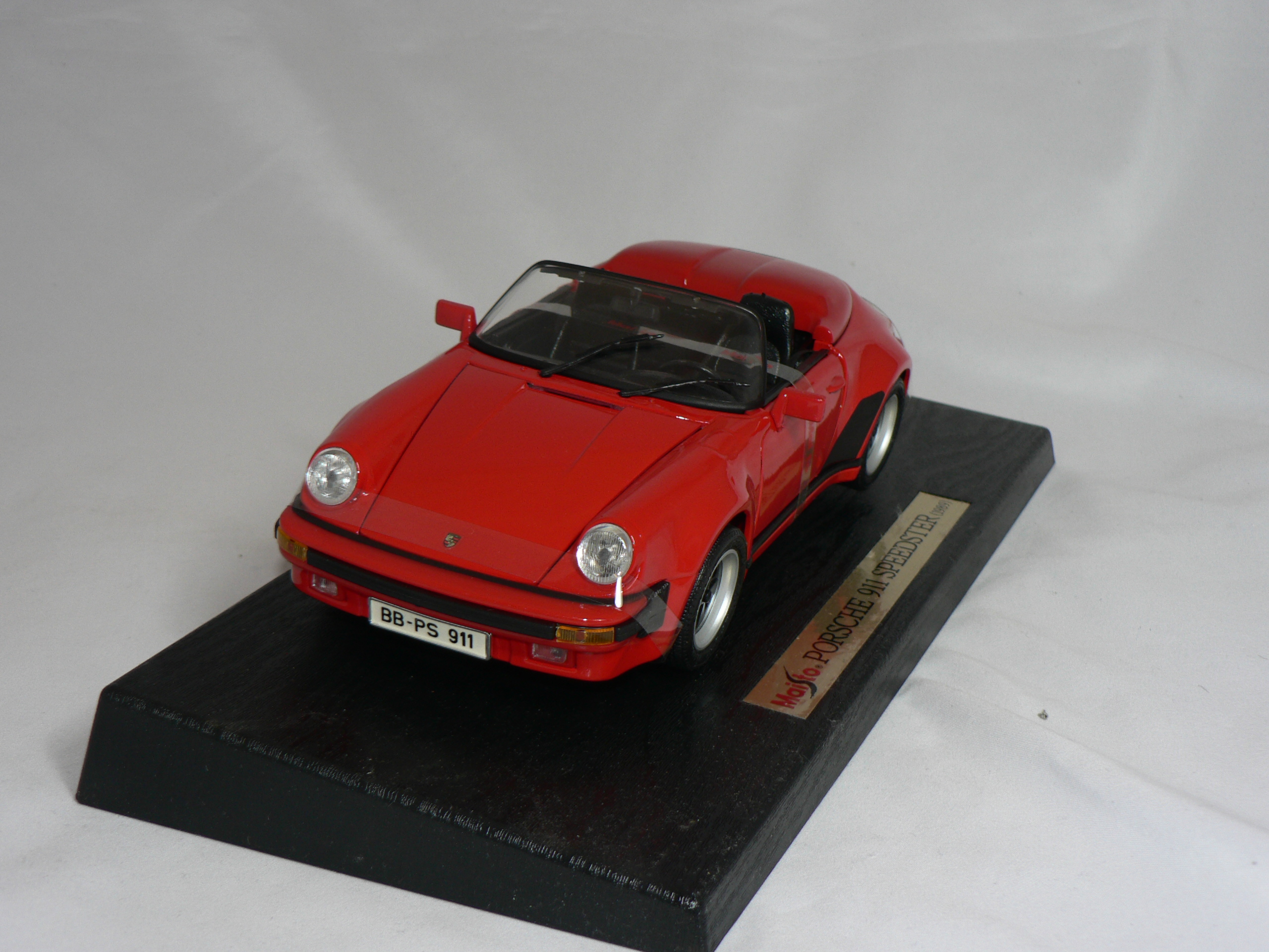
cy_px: 476
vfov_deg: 27.5
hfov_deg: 36.2
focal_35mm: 53
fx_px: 1943
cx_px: 634
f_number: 2.8
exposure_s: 1/60
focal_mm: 8.8
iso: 80
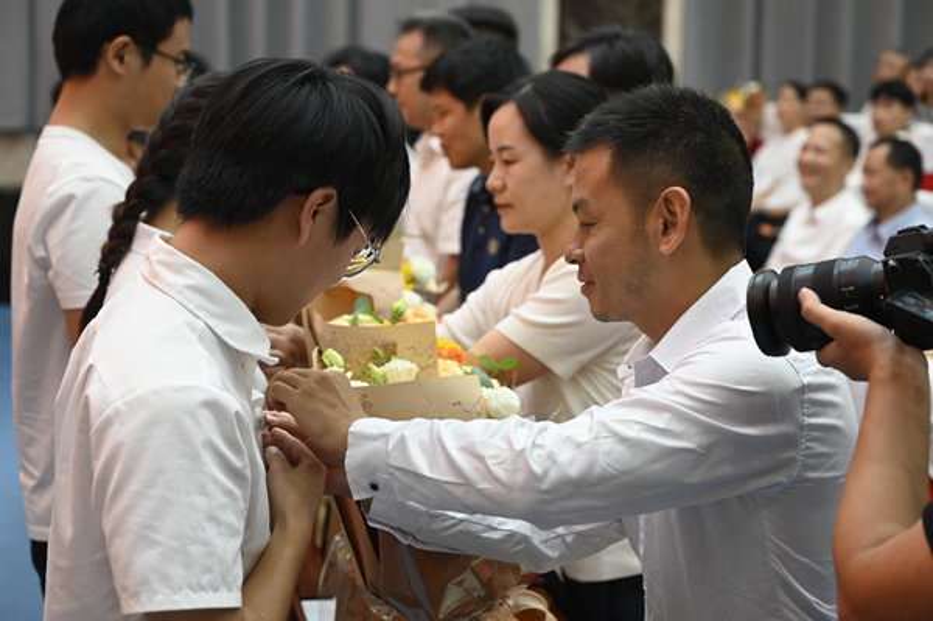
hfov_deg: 28.9
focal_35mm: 70
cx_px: 466
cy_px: 310
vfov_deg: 19.4
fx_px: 1813
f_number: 4.5
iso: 1250
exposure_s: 1/125
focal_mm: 70
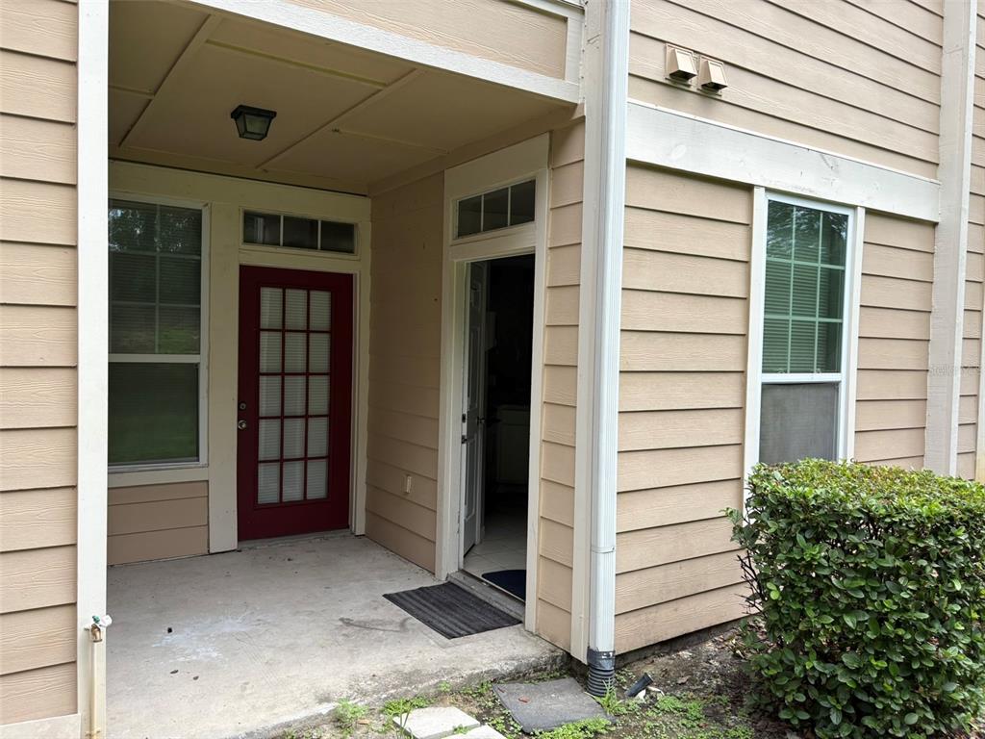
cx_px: 492
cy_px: 370
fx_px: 740
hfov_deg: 67.3
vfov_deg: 53.1
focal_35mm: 26
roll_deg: -0.9
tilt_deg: -2.4
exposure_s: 1/830
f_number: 1.6
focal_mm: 5.96
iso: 50
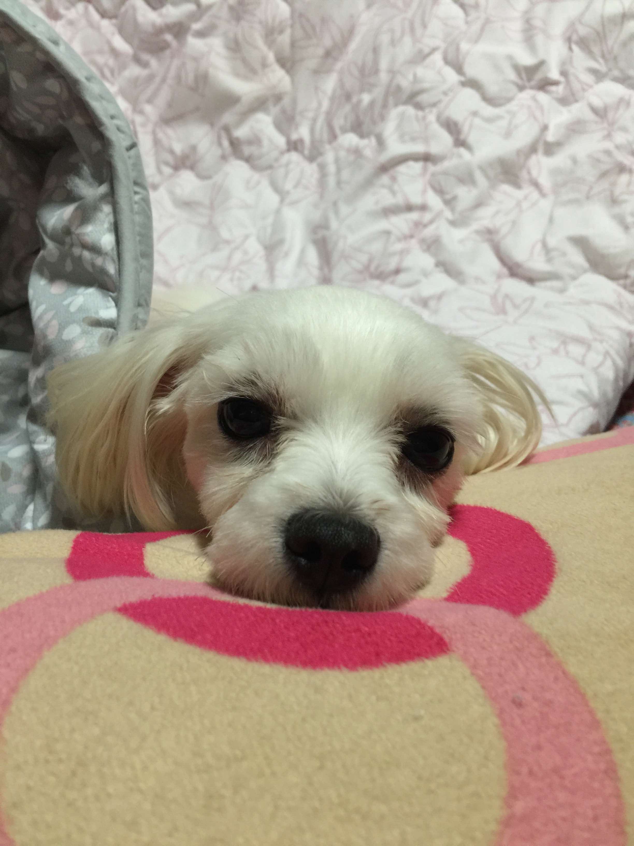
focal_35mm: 29
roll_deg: -7.5
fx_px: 708
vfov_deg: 61.7
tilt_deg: -29.0
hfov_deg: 48.2
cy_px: 423
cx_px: 317
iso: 64
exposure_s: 1/15
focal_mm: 4.15
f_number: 2.2
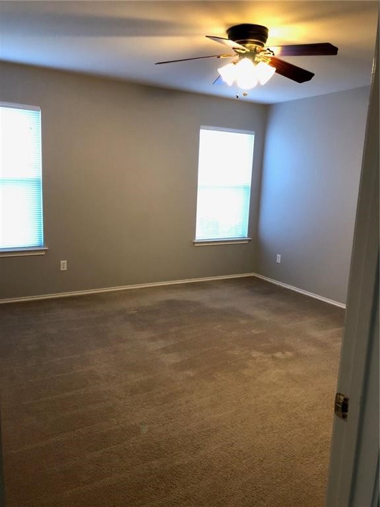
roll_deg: -2.5
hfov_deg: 49.7
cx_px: 190
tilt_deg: -8.9
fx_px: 410
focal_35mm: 28
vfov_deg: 63.4
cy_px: 254
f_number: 1.8
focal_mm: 3.99
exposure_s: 1/15
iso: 80
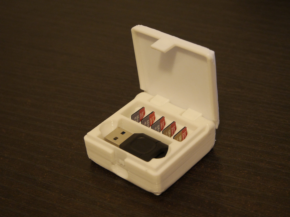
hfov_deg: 27.0
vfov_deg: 20.4
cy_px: 108
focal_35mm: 72
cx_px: 145
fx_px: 603
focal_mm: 36
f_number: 5.5
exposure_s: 1/20
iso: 1600
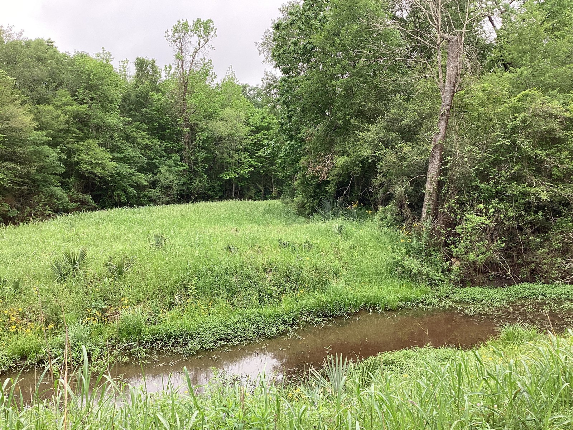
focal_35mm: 31
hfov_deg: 58.4
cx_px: 286
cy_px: 215
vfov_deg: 45.4
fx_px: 513
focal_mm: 3.3
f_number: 2.4
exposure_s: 1/120
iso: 50
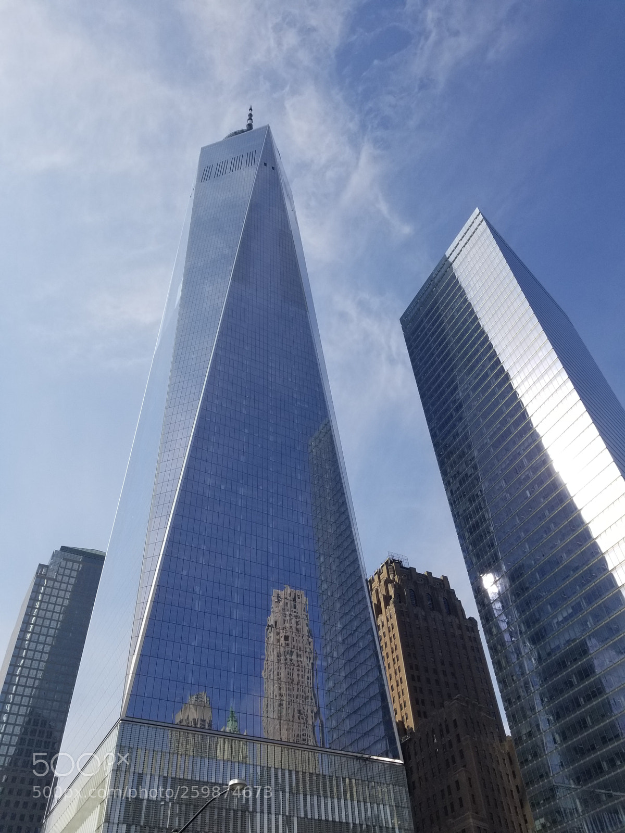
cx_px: 312
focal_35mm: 26
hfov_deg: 53.1
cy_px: 416
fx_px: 626
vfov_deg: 67.3
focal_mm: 4.25
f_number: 1.7
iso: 50
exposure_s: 1/3368
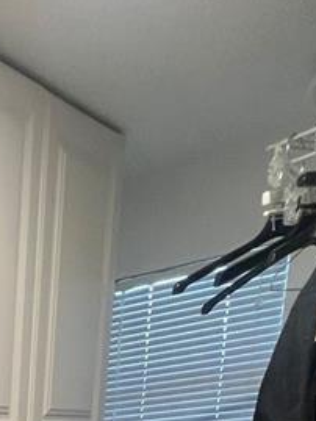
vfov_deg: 23.1
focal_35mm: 58
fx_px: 705
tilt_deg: -14.3
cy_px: 704
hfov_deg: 17.0
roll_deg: +4.5
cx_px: -347
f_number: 1.8
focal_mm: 1.57
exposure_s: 1/60
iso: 160
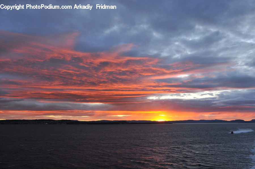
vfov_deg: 39.8
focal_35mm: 33
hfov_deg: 57.3
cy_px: 84
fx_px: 233
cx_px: 128
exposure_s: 1/50
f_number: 8
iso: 320
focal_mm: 22
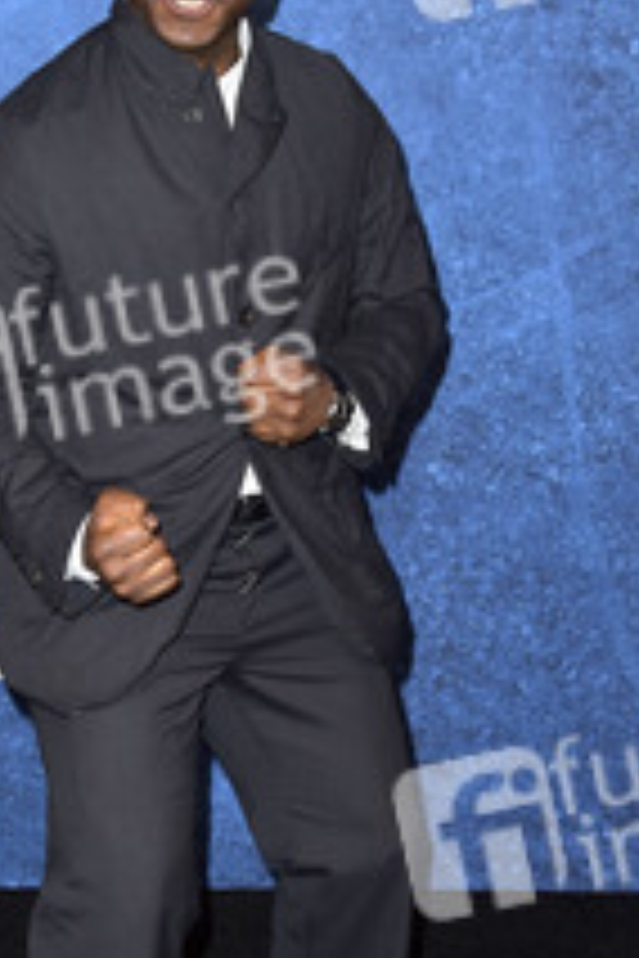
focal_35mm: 94
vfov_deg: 21.6
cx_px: 218
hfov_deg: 14.5
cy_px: 589
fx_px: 2503
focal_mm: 50
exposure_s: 1/250
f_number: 6.3
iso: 320
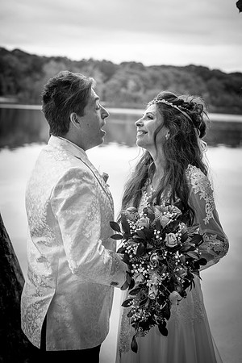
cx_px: 121
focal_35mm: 70
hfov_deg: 19.5
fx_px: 706
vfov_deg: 28.8
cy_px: 182
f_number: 5
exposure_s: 1/200
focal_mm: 70
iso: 160
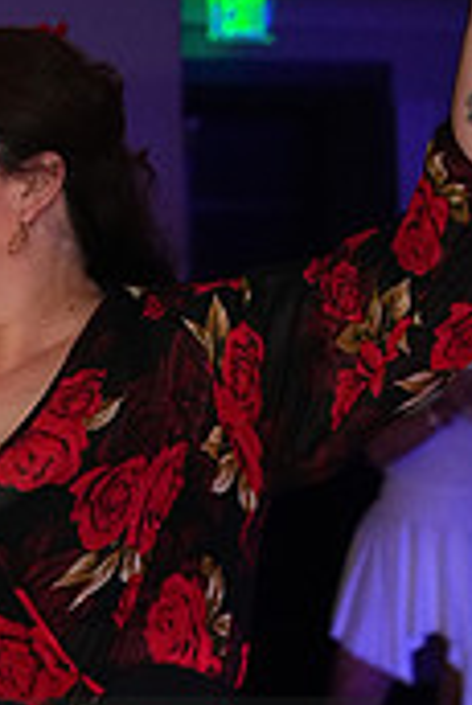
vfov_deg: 6.9
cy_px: 836
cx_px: -183
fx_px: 5809
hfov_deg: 4.6
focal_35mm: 296
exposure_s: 1/250
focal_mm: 88
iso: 5000
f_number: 5
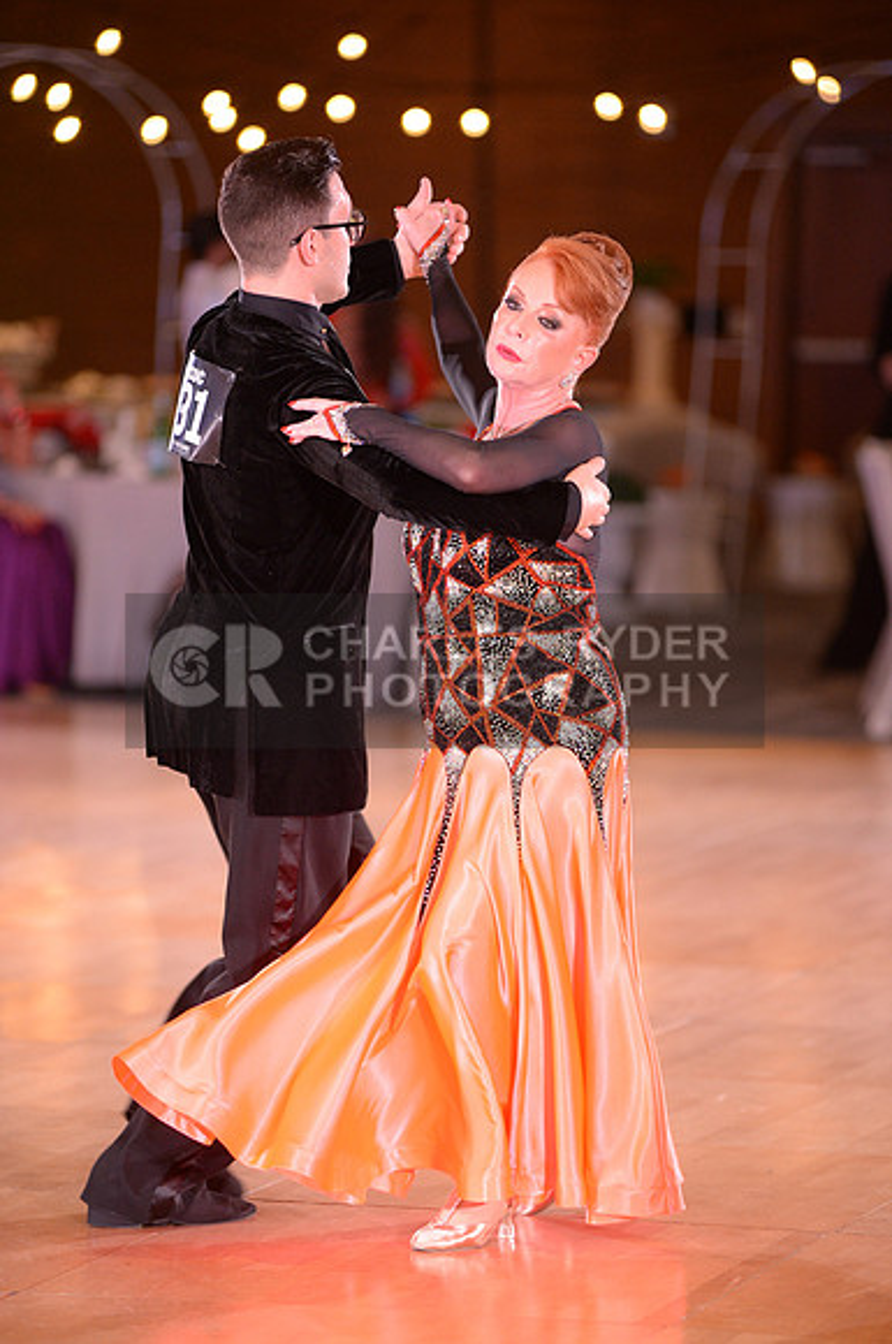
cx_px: 446
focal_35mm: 185
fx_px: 6896
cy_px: 672
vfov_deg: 11.1
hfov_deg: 7.4
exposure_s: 1/250
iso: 2500
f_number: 3.2
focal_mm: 185
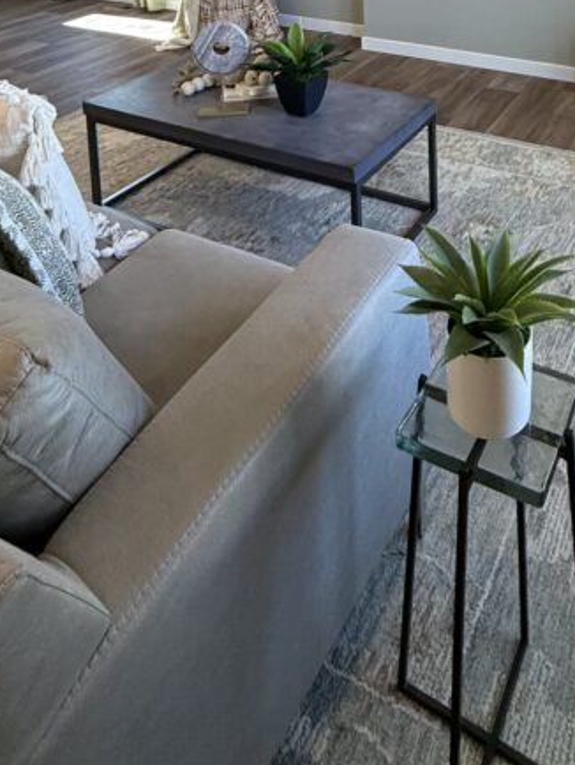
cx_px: 397
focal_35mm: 33
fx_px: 730
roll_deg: +1.1
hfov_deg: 42.2
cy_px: -104
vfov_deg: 41.9
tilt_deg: -5.6
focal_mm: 2.22
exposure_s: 1/120
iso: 200
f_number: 2.2
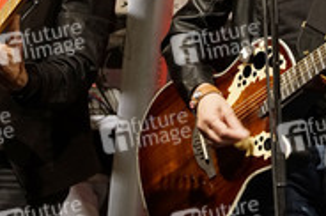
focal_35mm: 172
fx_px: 1555
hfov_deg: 12.0
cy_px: 0
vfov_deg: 7.9
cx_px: 169
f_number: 4.5
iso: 3200
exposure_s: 1/125
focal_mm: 70
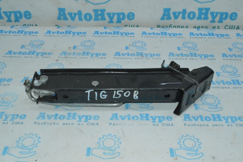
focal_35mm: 42
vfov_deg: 31.8
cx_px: 122
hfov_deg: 46.4
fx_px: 283
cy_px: 81
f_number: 29
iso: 3200
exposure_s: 1/50
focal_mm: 28
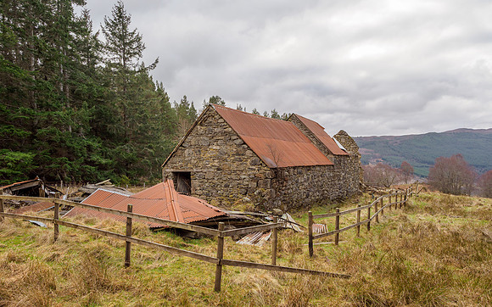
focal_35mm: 25
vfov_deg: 48.4
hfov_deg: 71.6
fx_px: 341
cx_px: 246
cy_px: 174
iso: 200
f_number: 5.6
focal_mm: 12
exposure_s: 1/200
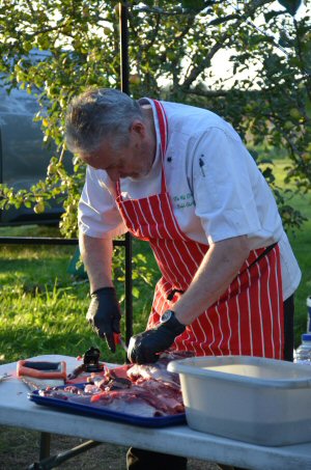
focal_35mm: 105
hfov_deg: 13.0
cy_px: 235
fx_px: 1367
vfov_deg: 19.5
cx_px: 156
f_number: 5.6
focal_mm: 70
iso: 640
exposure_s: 1/250
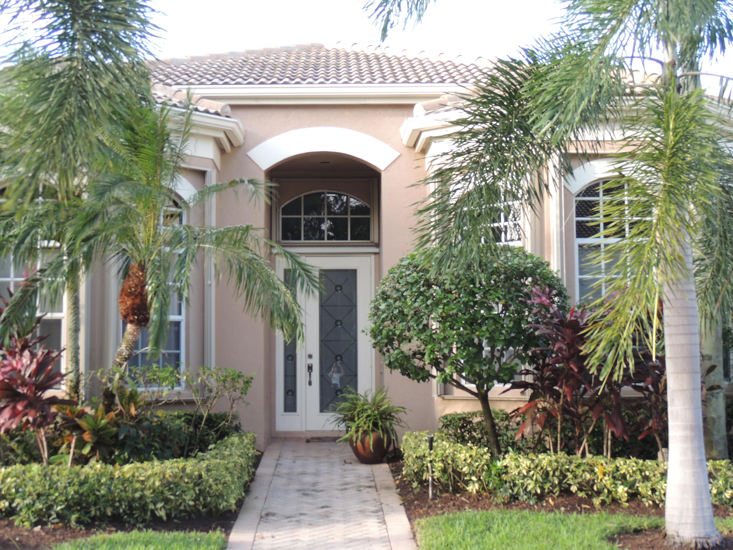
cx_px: 366
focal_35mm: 50
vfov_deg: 29.1
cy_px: 275
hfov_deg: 38.2
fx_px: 1059
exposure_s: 1/50
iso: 100
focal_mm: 8.9
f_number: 4
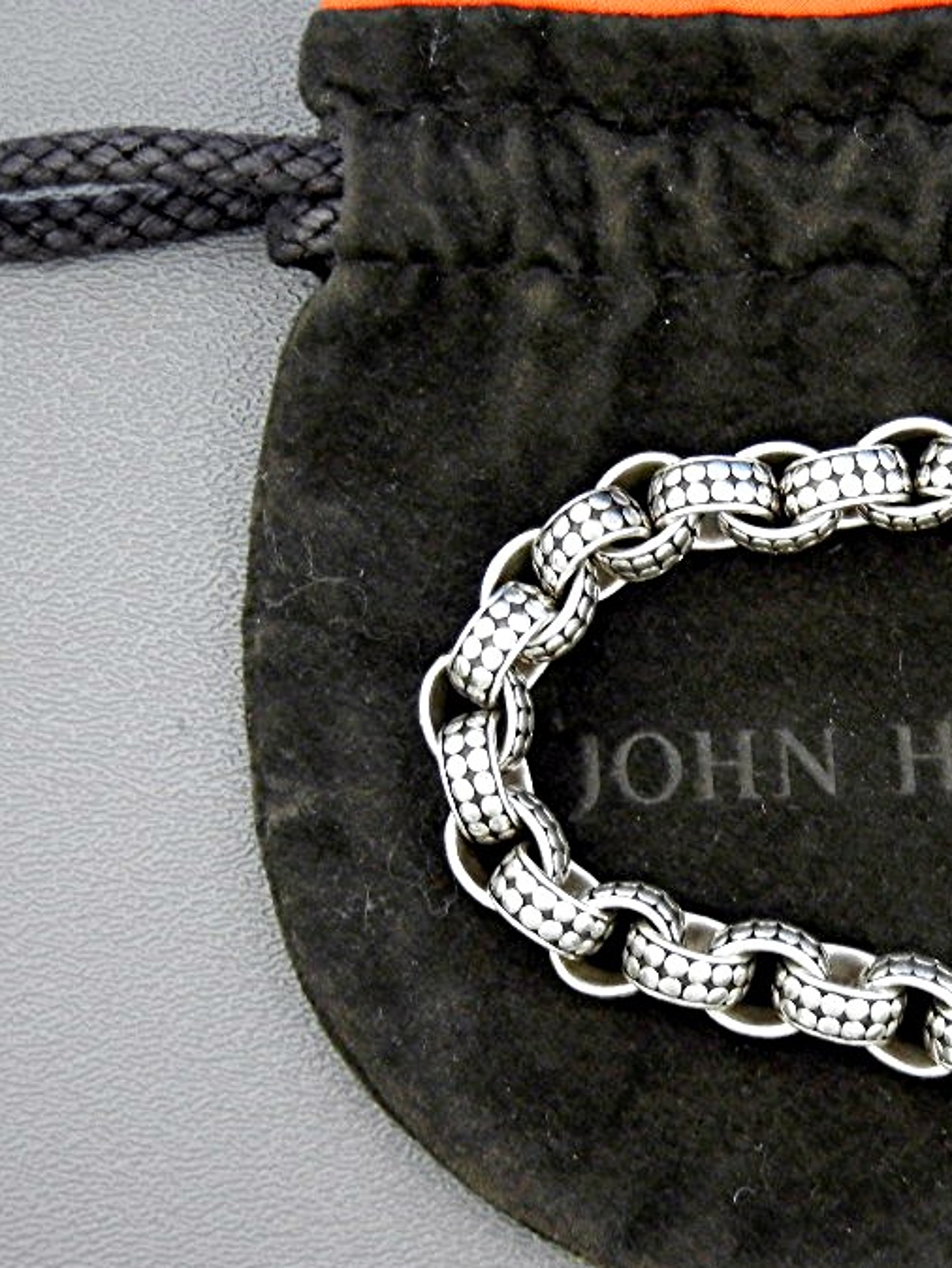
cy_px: 630
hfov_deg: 18.3
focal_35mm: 79
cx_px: 871
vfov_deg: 24.7
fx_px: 2895
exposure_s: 1/4.1
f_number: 3.9
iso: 200
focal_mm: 9.3
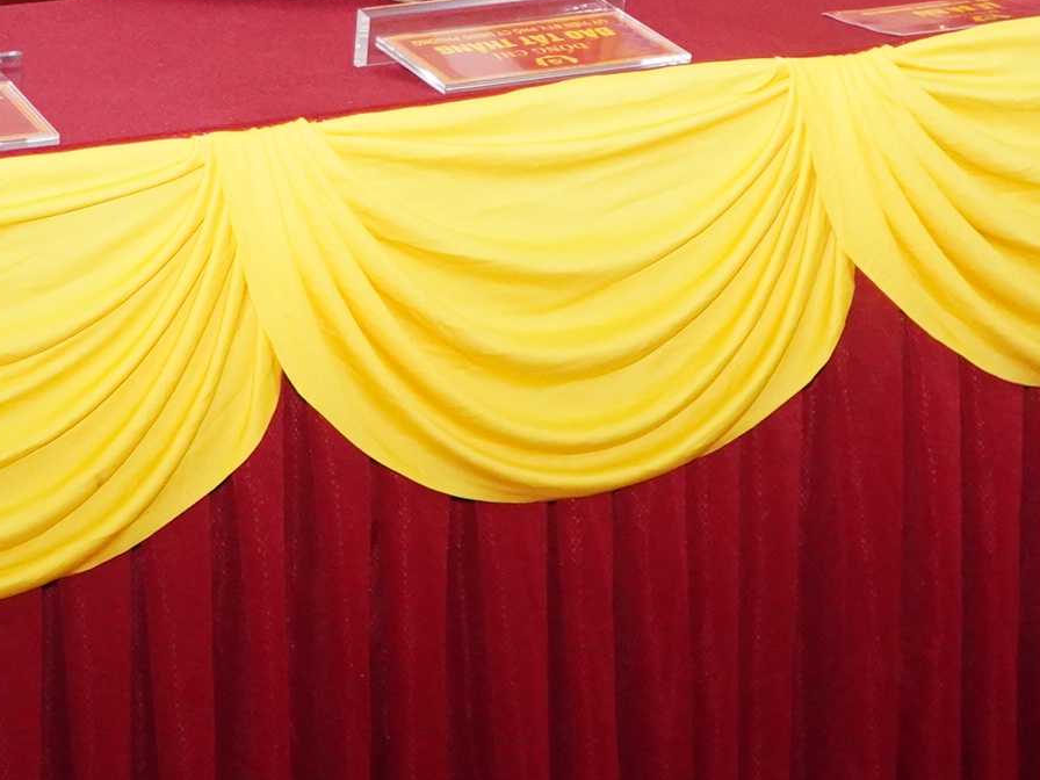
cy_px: -26
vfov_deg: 14.3
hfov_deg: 19.2
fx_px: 3053
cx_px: 269
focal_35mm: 102
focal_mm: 21
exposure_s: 1/160
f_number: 4
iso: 2000
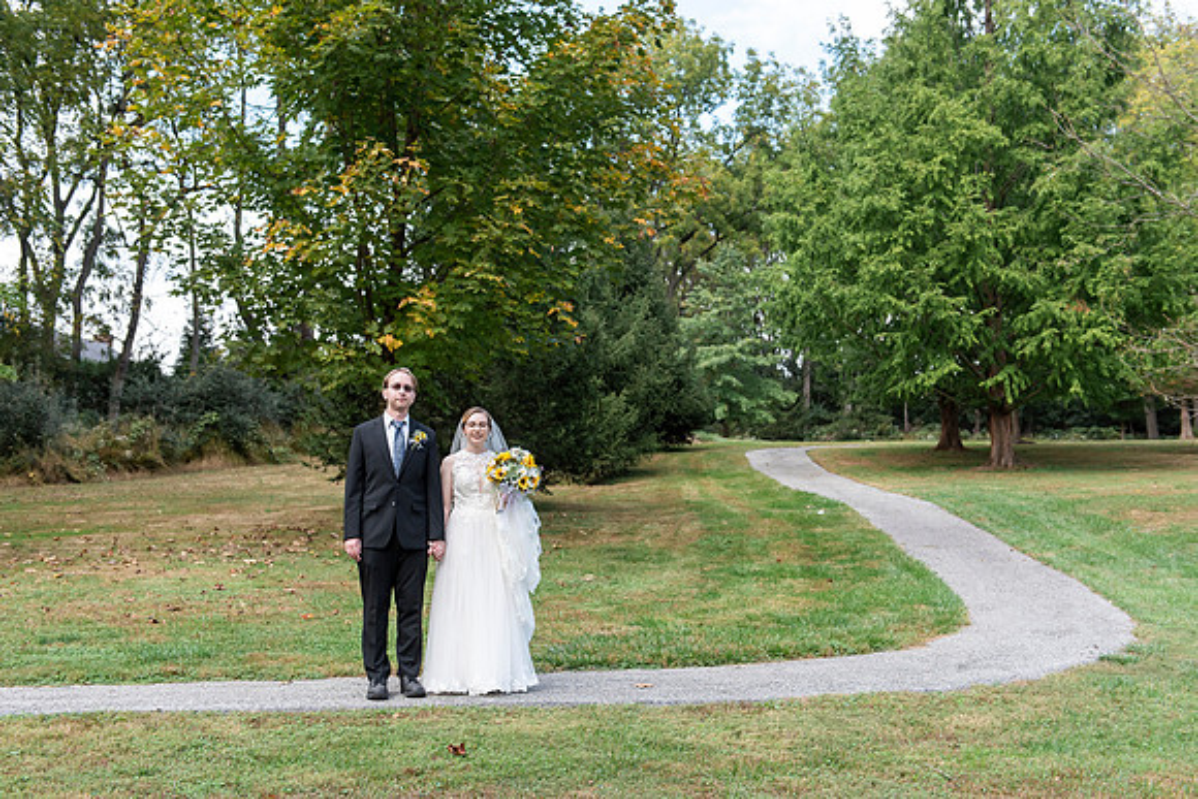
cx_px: 599
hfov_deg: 44.9
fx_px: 1450
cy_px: 400
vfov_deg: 30.8
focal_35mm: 44
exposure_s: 1/1000
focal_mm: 42
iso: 400
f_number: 4
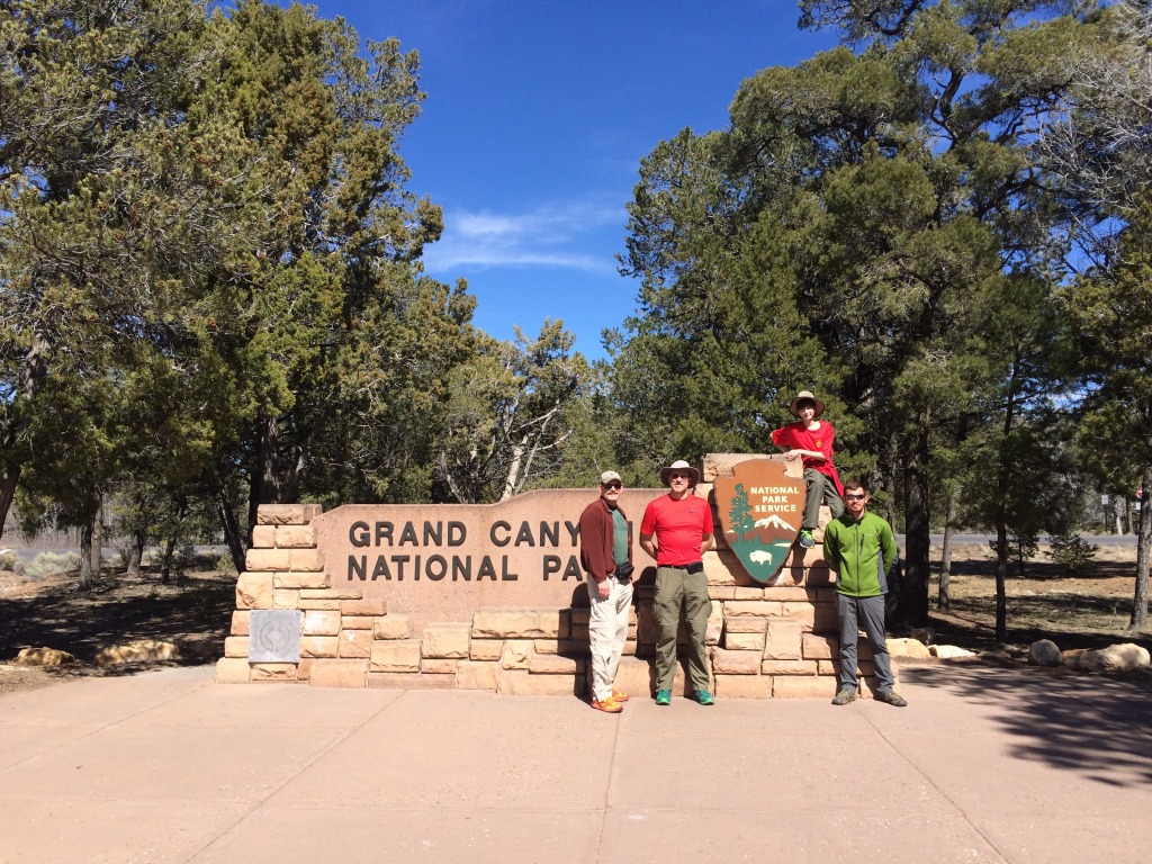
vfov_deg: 48.2
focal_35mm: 29
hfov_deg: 61.7
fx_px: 965
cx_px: 576
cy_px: 432
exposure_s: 1/1786
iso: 32
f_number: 2.2
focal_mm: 4.15
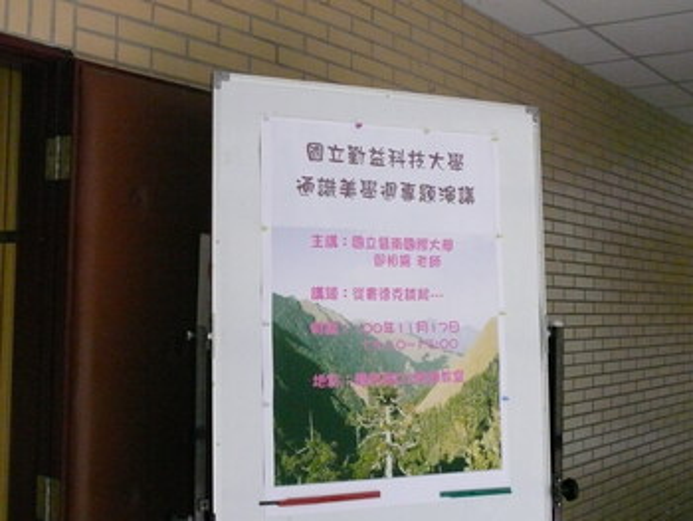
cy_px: 260
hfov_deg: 38.2
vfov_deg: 29.1
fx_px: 1002
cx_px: 346
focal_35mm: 50
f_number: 2.8
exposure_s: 1/125
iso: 640
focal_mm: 9
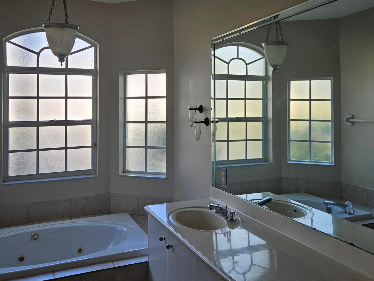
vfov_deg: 41.3
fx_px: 367
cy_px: 97
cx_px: 191
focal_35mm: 34
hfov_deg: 54.0
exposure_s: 1/126
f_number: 1.8
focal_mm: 5.4
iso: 25
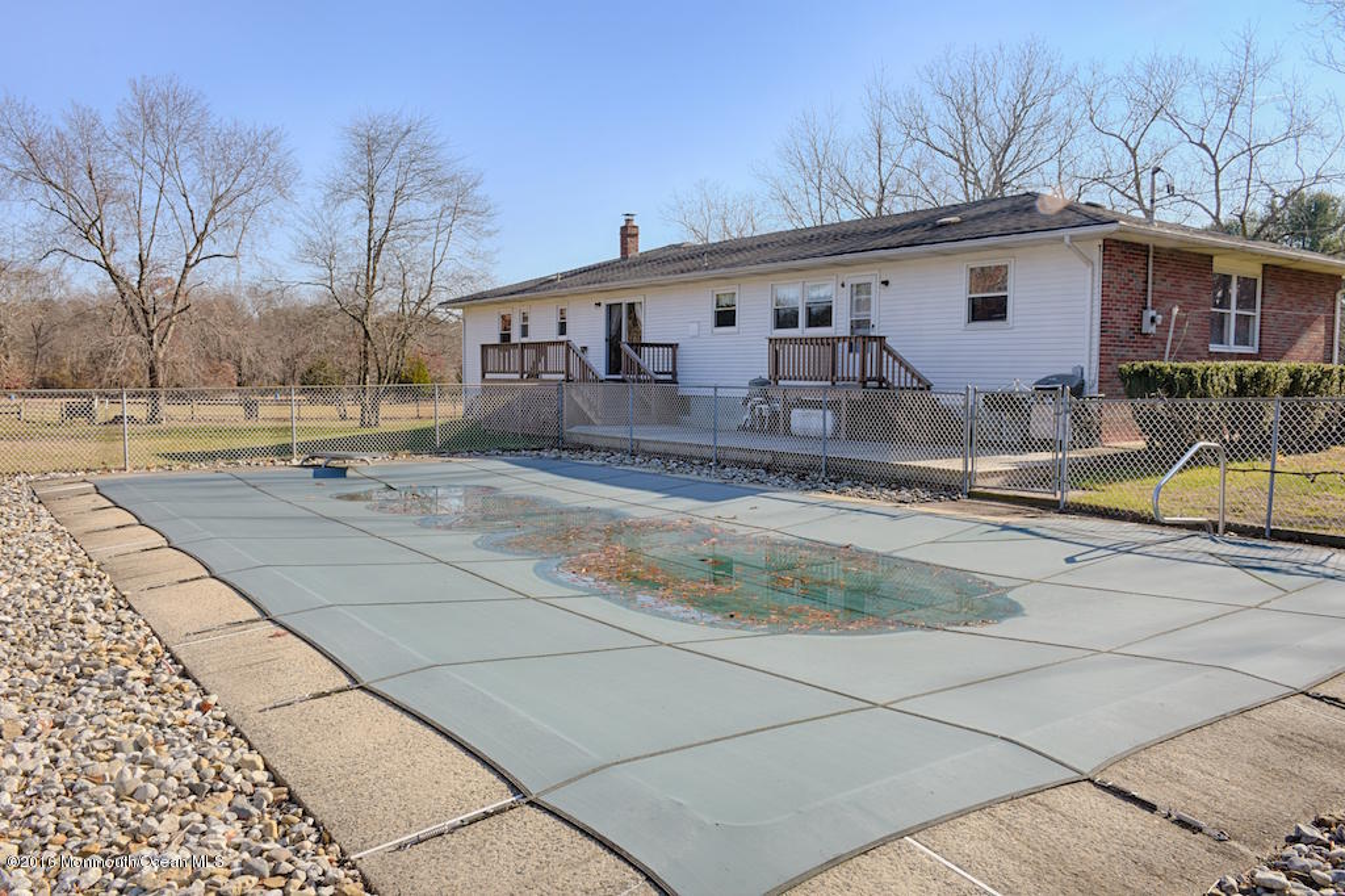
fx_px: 1008
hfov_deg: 67.4
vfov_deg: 47.9
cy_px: 448
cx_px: 672
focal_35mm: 27
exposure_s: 1/125
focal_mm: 18
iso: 125
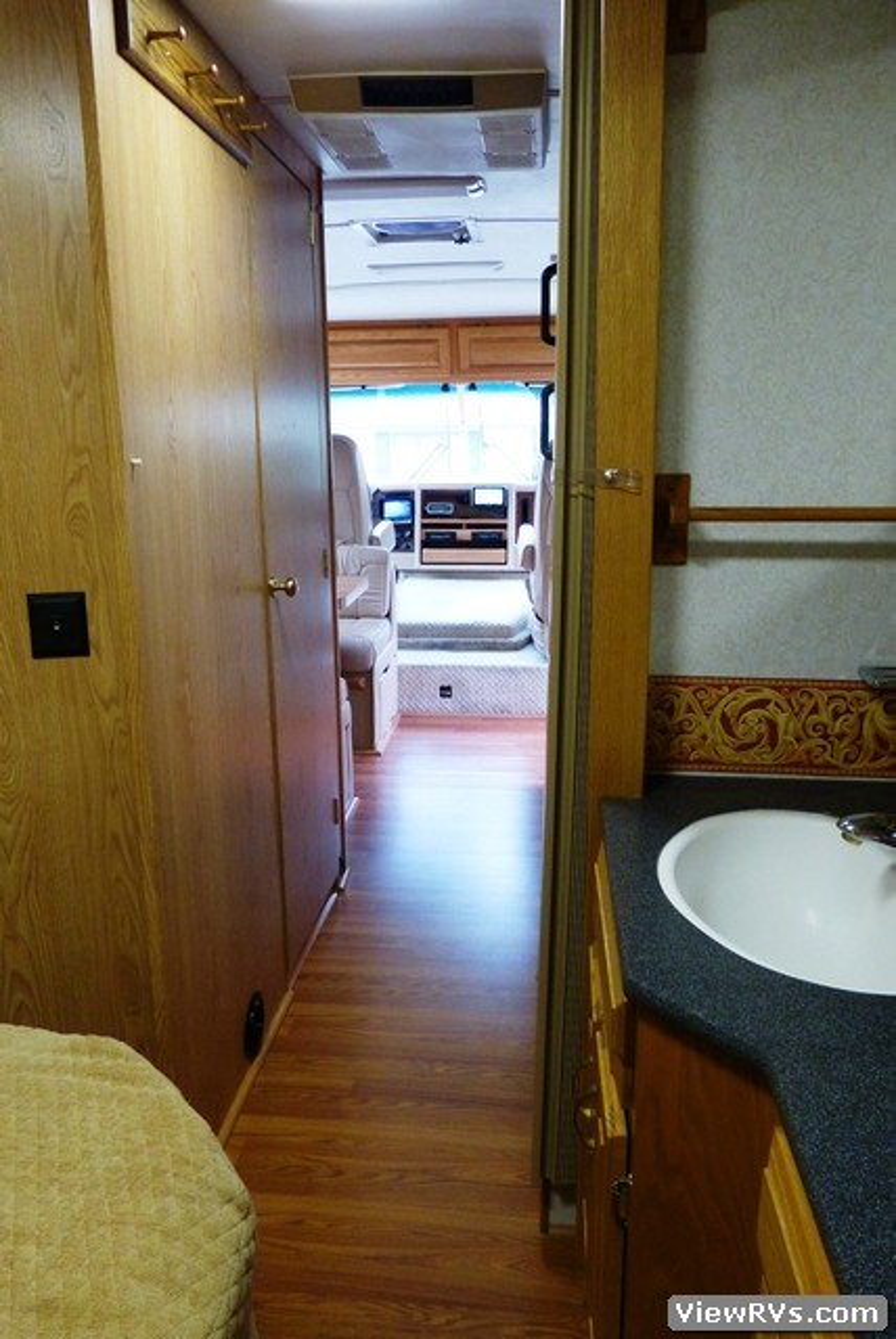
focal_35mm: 26
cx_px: 448
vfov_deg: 69.3
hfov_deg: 49.6
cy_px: 670
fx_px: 968
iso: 400
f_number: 2.8
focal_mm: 4.5
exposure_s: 1/40
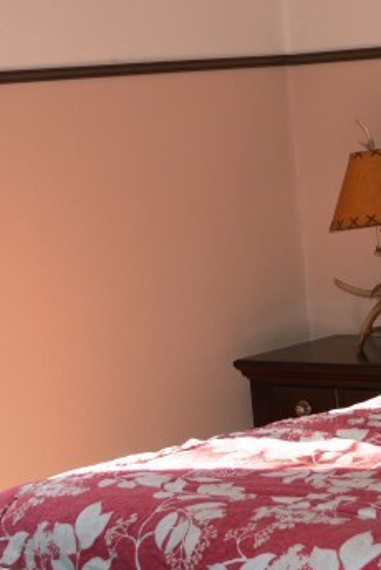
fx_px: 1695
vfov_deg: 18.9
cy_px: 137
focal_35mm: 107
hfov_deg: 12.8
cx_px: 318
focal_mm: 24
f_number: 4
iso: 180
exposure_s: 1/125
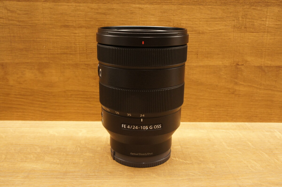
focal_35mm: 36
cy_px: 94
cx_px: 141
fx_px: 282
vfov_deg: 36.8
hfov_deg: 53.2
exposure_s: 1/30
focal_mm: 24
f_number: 11
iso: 1600
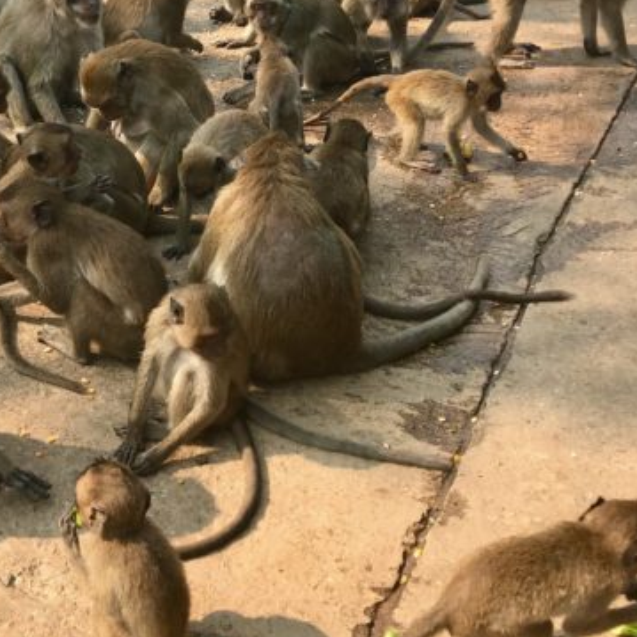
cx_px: 133
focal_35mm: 53
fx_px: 1103
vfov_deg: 32.1
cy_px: 243
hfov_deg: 31.4
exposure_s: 1/903
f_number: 1.8
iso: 20
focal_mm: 3.99
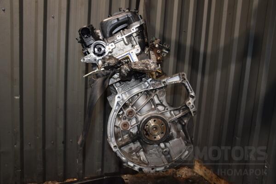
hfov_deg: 59.5
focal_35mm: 32
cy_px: 92
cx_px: 138
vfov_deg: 41.7
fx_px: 241
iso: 800
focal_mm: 21
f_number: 5
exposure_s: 1/60
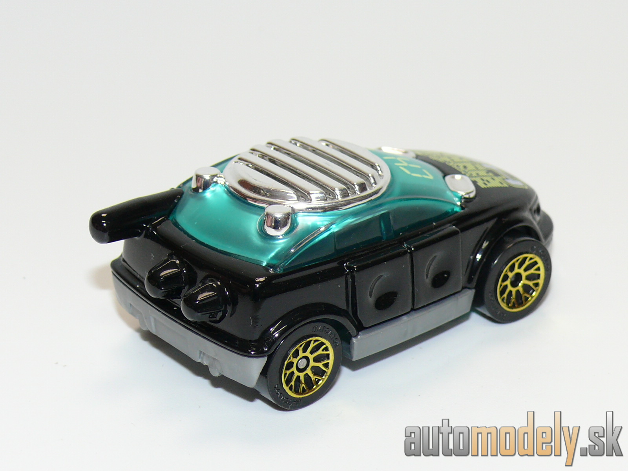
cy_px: 236
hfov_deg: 17.6
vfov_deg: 13.2
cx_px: 314
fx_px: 2032
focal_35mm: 112
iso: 100
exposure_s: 1/30
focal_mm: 14.1
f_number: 4
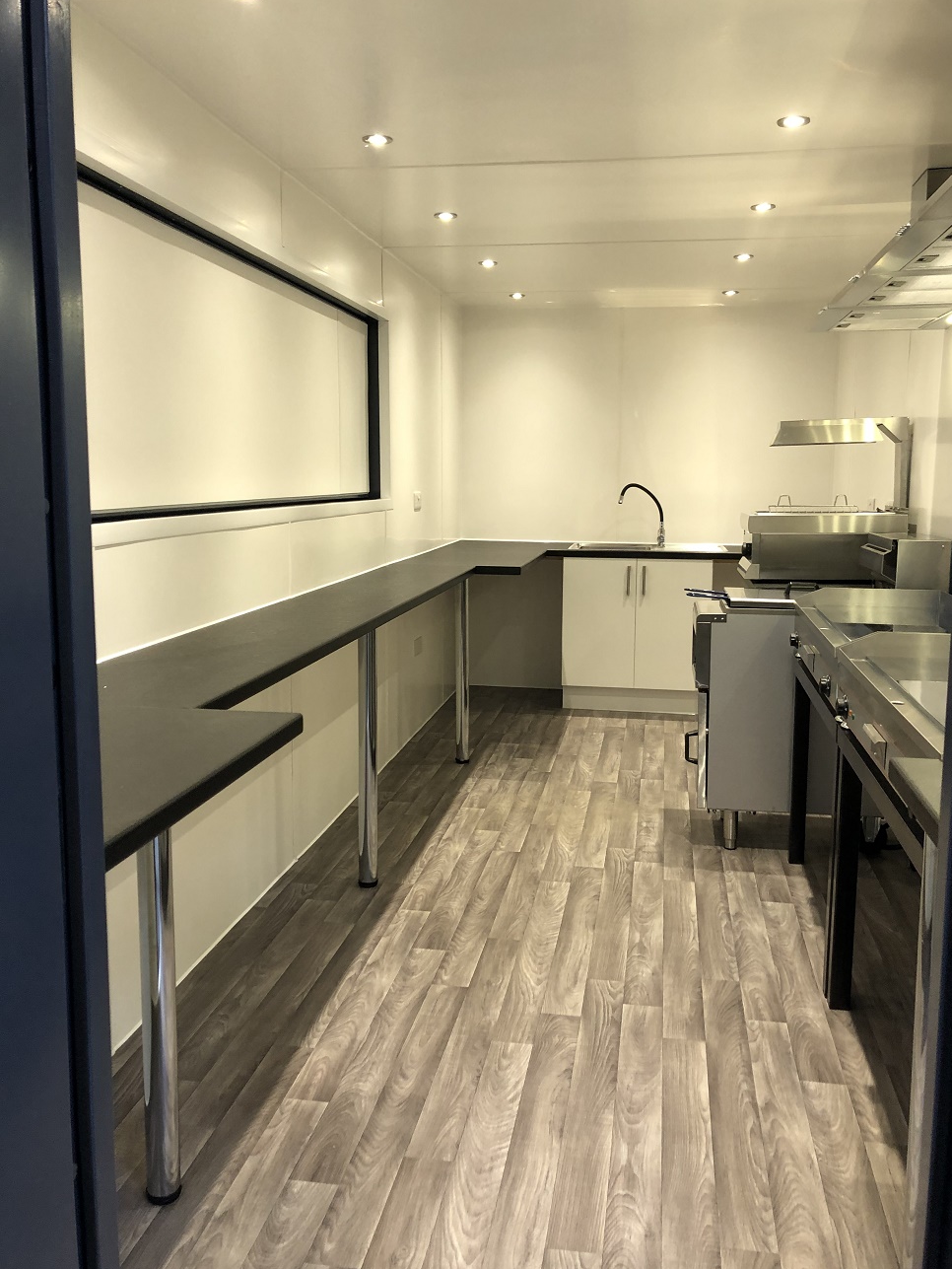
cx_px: 485
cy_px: 621
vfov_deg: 61.6
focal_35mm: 29
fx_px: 1063
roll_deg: -1.9
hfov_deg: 48.2
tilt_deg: -8.1
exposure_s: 1/17
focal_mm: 3.99
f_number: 1.8
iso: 40
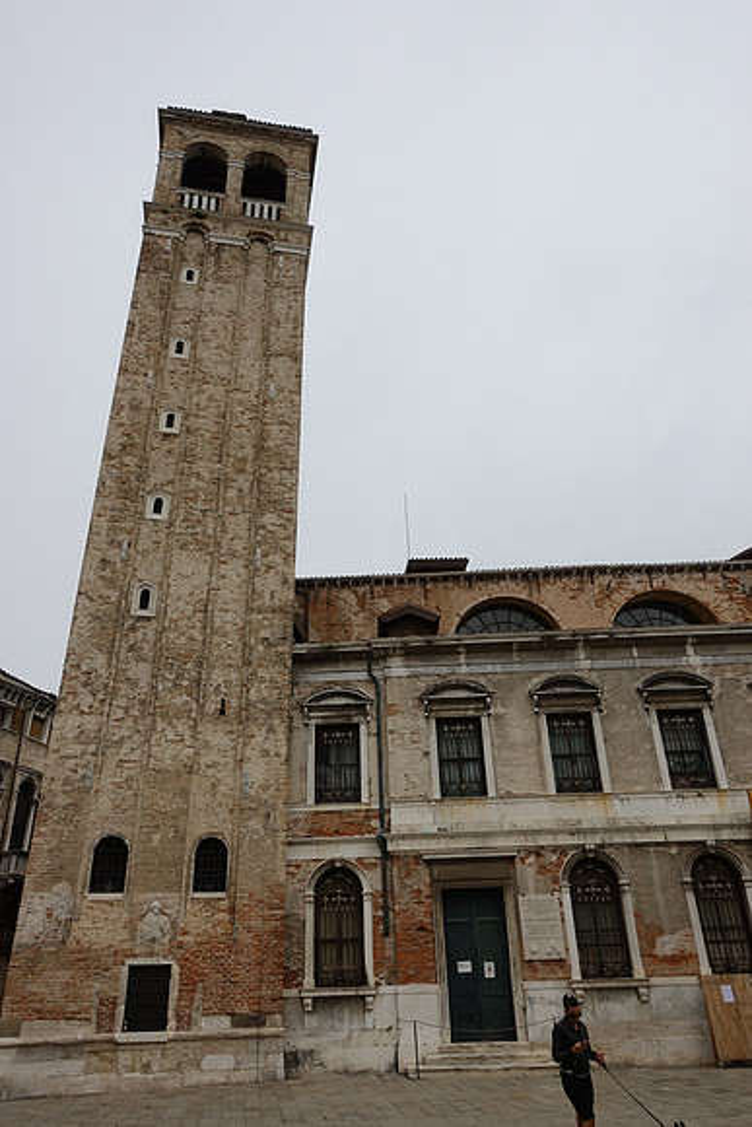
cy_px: 564
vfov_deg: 73.7
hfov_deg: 53.2
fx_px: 751
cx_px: 376
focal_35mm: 24
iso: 125
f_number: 5.6
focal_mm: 8.8
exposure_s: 1/500
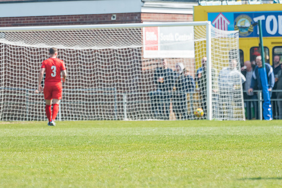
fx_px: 3016
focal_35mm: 385
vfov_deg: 3.6
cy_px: 126
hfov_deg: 5.4
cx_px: 93
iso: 400
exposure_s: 1/3200
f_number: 4
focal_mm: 190
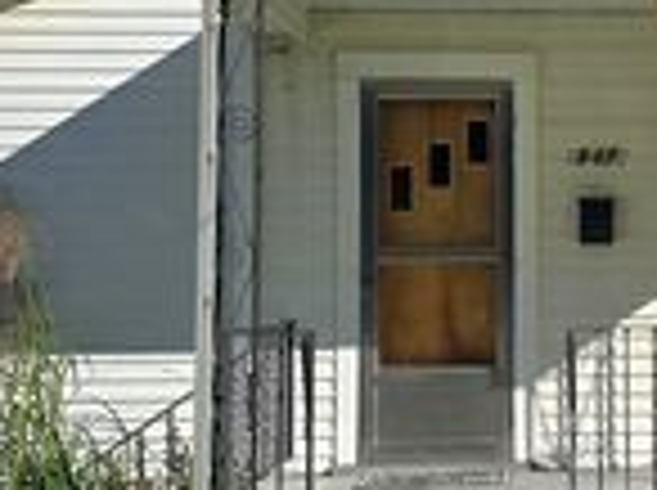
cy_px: 191
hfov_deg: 23.6
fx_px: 1497
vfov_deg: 18.6
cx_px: 675
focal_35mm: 79
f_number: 1.7
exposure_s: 1/852
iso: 12
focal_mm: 6.3
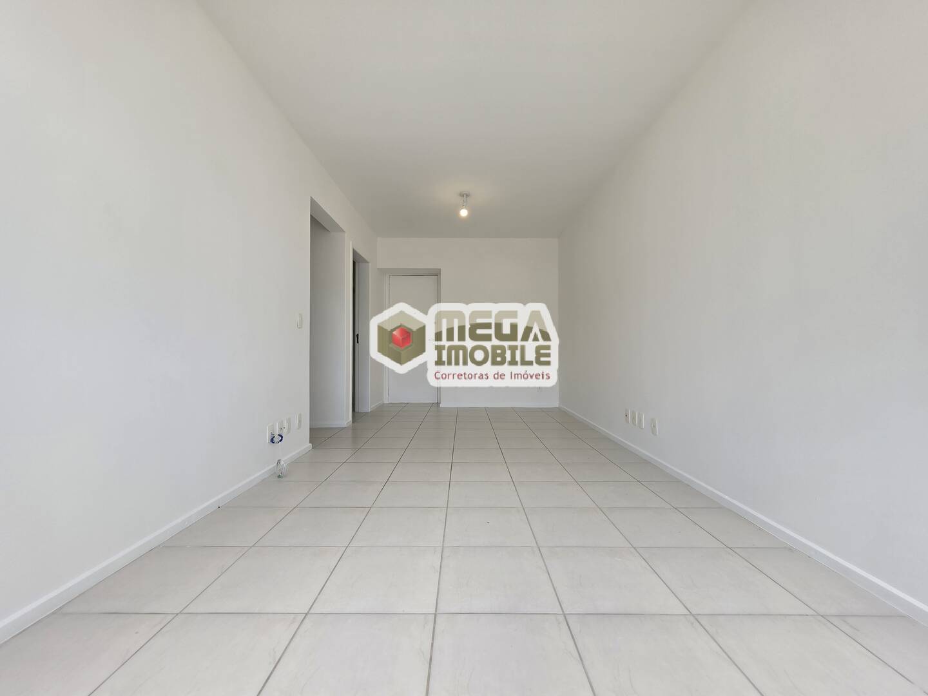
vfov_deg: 89.9
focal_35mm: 13
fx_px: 349
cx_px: 464
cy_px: 348
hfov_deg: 106.2
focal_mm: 2.2
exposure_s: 1/294
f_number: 1.9
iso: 40
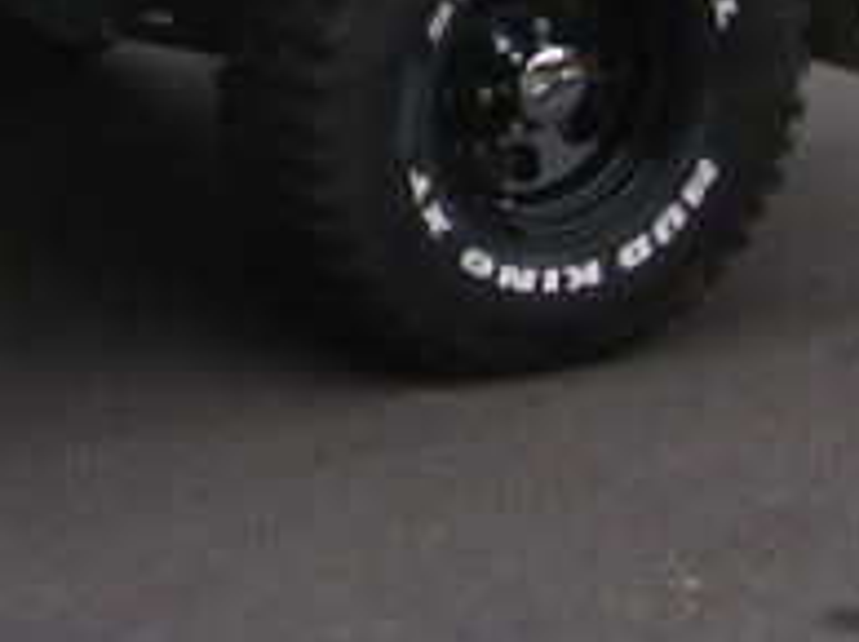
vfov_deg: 9.2
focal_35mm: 157
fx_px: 3891
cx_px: -607
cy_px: -283
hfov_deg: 11.8
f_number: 3.2
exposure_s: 1/81.6
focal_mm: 6.3
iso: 50
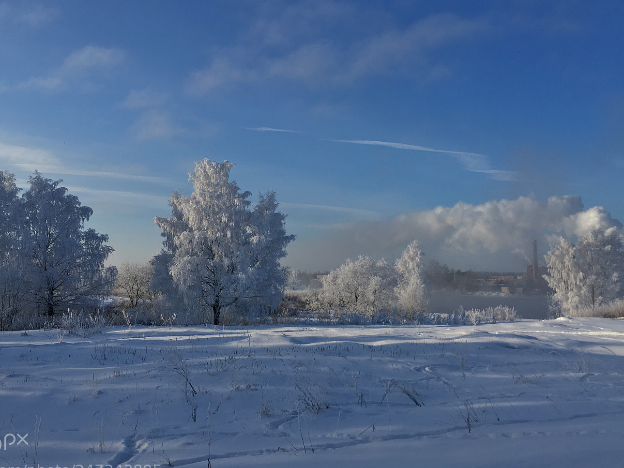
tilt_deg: +5.6
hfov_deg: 51.3
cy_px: 218
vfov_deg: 39.6
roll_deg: -1.5
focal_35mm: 36
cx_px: 295
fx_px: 649
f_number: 2.2
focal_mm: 4.15
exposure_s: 1/1672
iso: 25
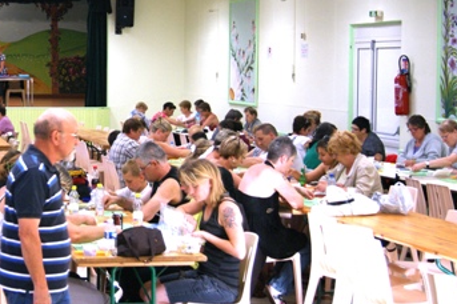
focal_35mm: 84
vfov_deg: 16.2
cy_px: 92
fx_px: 1065
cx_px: 45
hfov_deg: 23.6
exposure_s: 1/50
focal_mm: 30
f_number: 4.5
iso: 400
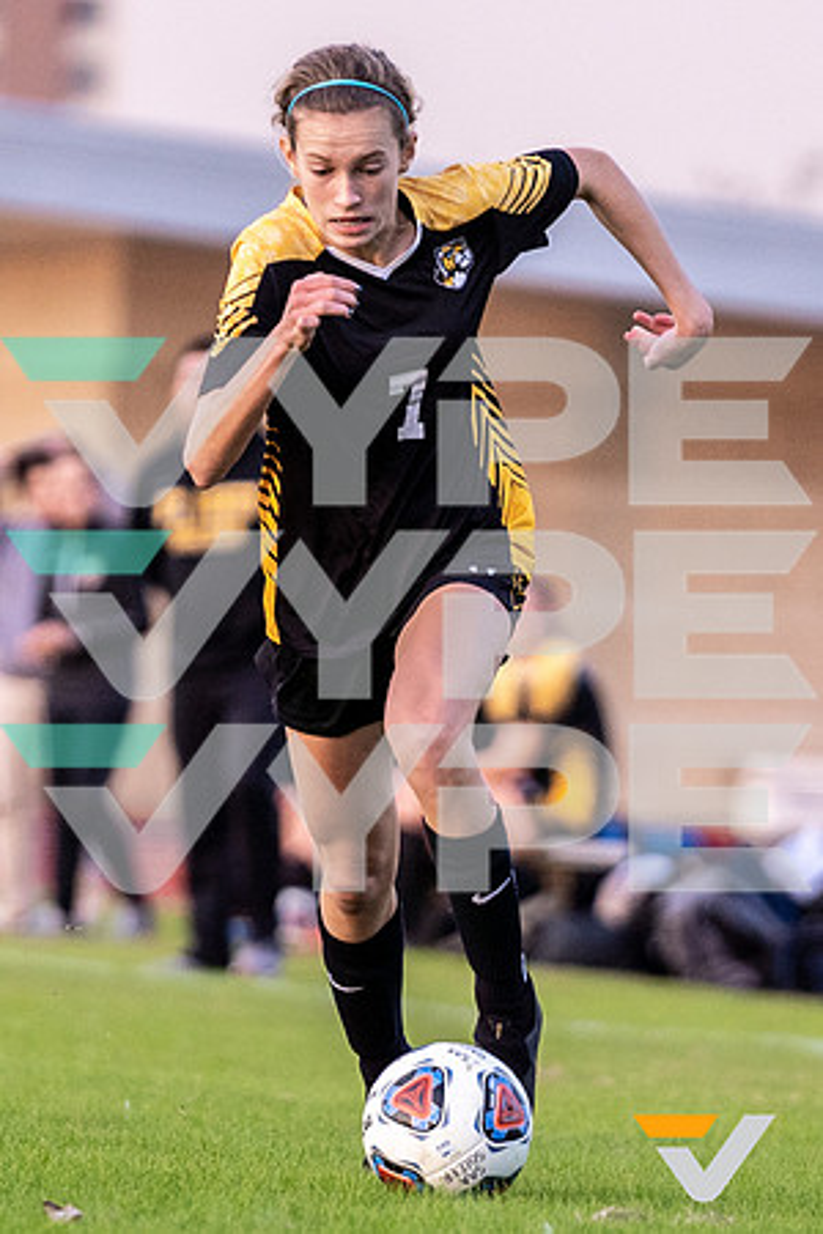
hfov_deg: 2.4
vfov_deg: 3.6
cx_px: 443
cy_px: 780
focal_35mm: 573
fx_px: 19649
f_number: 2.8
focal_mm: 200
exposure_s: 1/2000
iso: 640
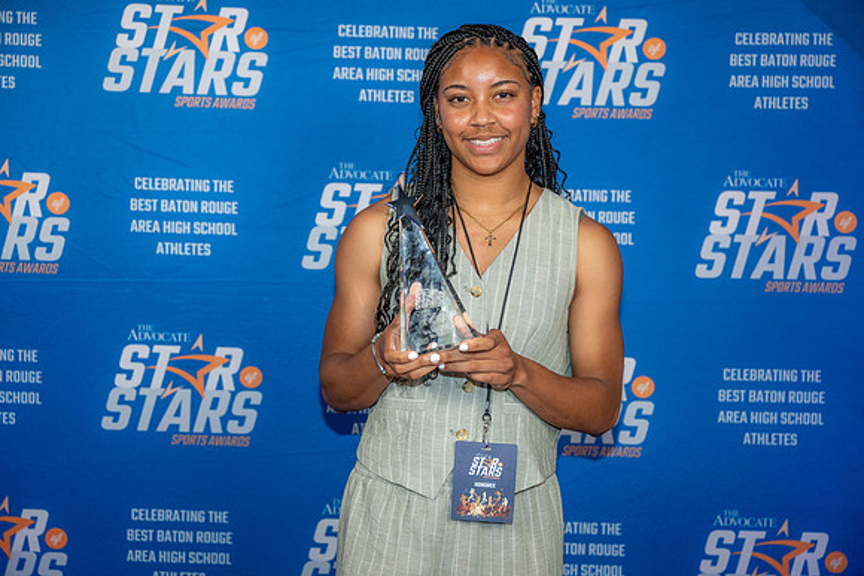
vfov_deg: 22.6
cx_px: 432
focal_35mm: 60
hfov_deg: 33.4
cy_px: 288
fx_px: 1440
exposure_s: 1/125
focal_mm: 60
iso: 320
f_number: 3.5
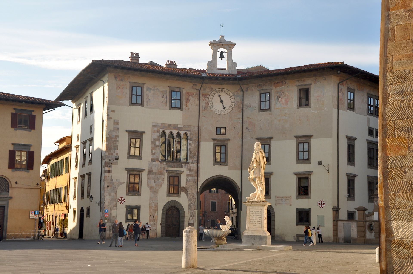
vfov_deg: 23.7
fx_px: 653
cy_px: 137
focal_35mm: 57
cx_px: 206
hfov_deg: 35.1
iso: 250
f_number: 10
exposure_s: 1/100
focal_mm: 38
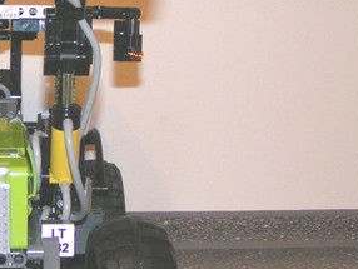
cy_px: 91
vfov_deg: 17.4
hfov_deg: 21.9
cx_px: -26
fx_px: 880
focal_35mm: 85
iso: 200
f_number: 2.8
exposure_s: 1/40
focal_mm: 5.8
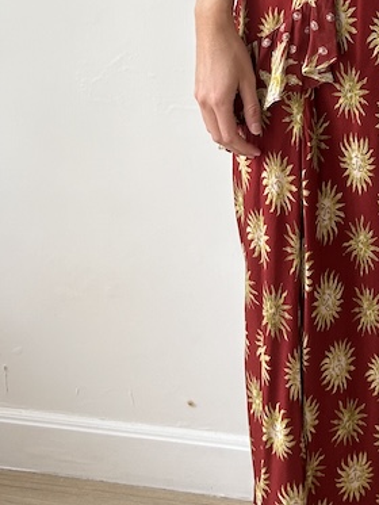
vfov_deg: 23.0
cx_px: 391
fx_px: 1153
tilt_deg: -14.3
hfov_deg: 18.1
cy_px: -70
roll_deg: +0.6
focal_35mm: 79
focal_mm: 5.7
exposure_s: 1/100
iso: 64
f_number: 1.5
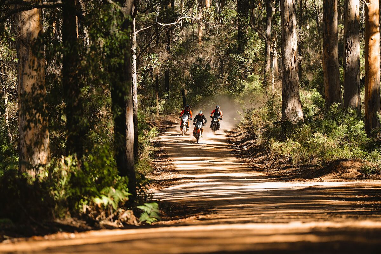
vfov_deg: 6.9
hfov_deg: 10.3
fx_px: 2117
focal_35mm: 200
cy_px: 127
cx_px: 190
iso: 250
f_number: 2.8
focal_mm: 200
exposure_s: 1/1250
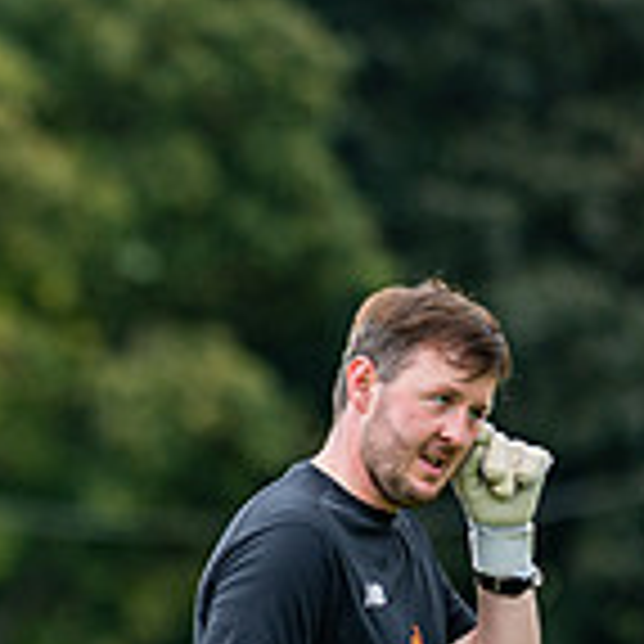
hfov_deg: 2.9
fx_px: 12461
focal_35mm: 592
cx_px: -431
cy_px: 952
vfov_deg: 3.0
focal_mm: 135
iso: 160
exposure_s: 1/1200
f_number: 1.8
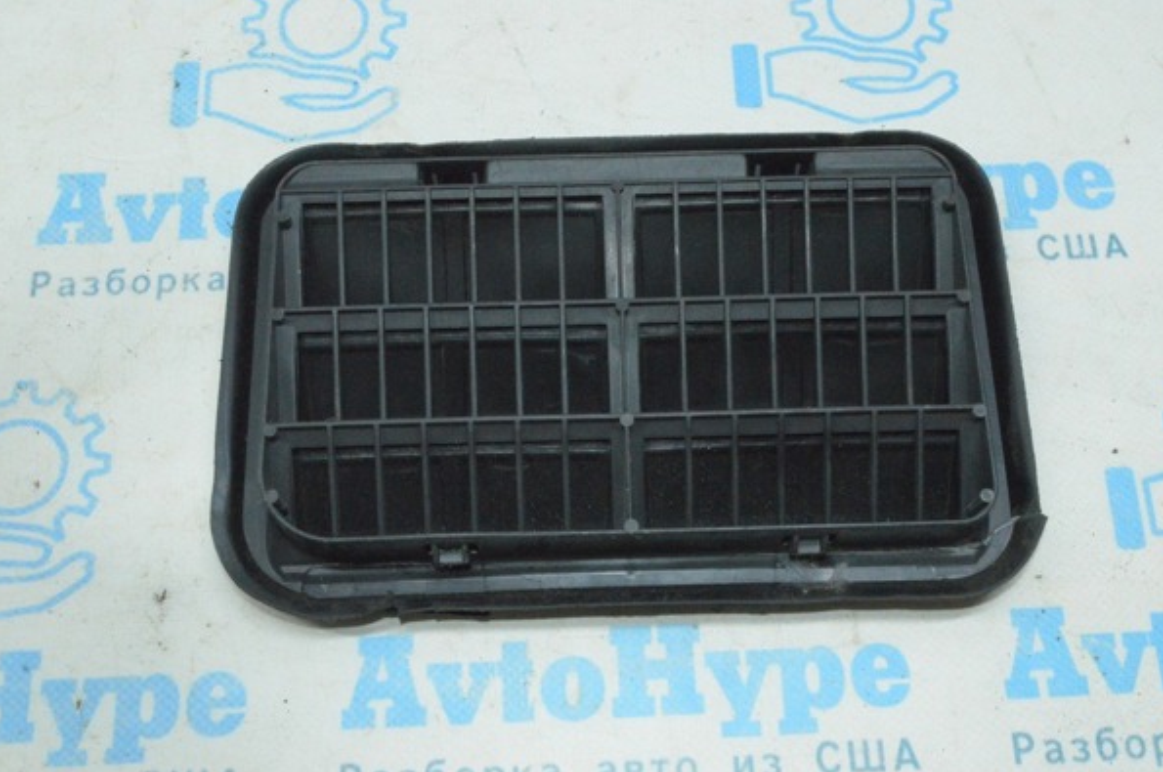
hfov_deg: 45.0
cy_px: 413
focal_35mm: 44
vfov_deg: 30.7
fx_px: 1405
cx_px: 588
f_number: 25
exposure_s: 1/40
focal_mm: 27
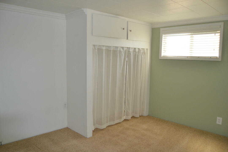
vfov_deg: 47.9
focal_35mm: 27
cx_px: 114
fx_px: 171
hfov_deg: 67.4
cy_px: 76
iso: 400
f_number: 4
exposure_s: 1/125
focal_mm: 18
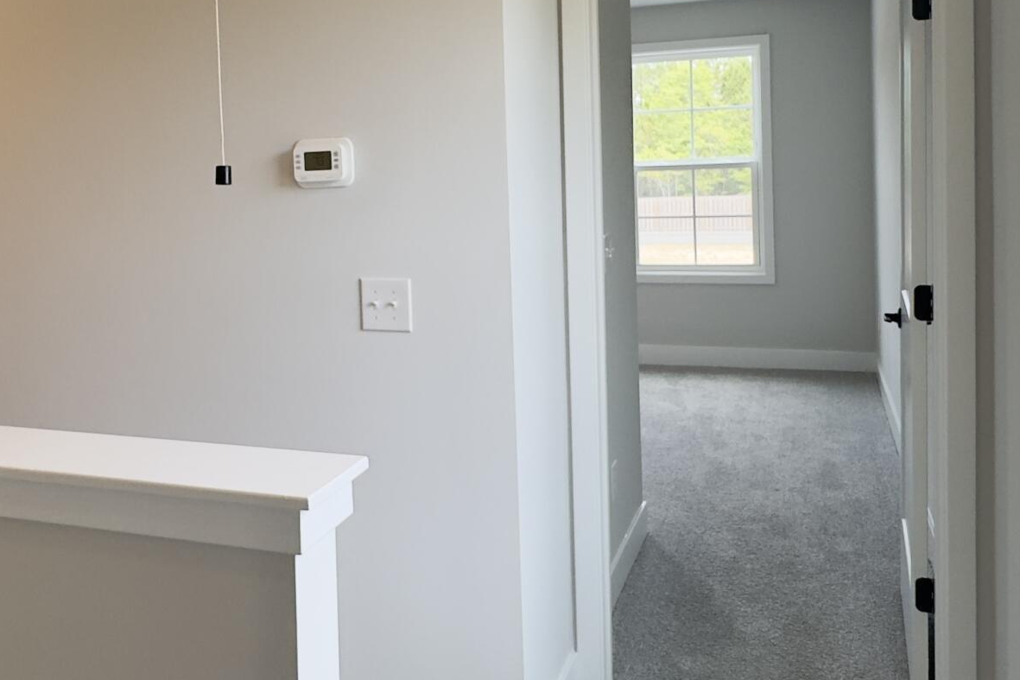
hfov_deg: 51.4
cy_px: 216
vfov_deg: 35.5
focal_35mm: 37
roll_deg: +1.7
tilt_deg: -3.0
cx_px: 394
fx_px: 1048
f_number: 2.2
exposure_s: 1/120
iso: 50
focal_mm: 2.22
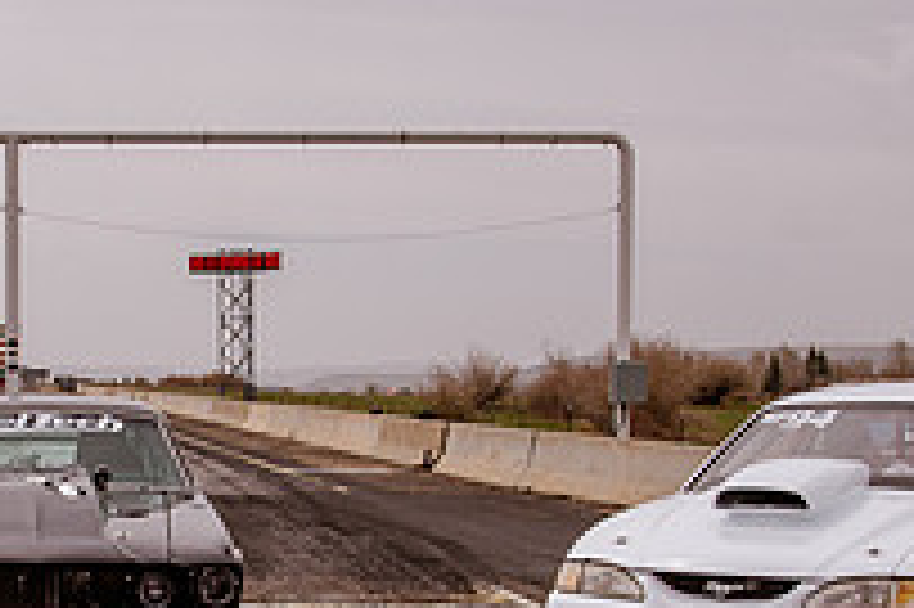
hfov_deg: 20.4
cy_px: 519
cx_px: 77
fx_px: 2486
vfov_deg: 13.8
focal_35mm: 98
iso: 200
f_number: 13
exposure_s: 1/400
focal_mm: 31
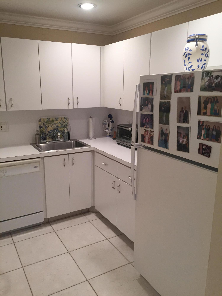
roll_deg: -0.9
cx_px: 111
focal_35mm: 29
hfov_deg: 48.2
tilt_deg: -13.5
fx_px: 248
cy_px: 148
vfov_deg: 61.7
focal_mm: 4.15
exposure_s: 1/30
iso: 50
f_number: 2.2
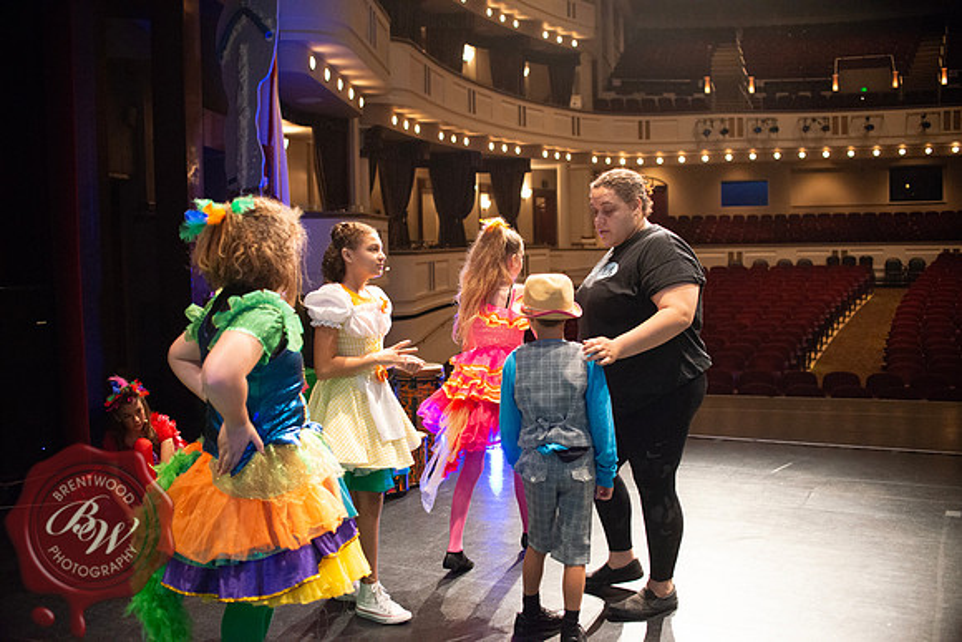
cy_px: 321
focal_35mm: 35
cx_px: 481
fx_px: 935
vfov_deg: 37.9
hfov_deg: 54.4
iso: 6400
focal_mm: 35
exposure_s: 1/320
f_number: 2.8
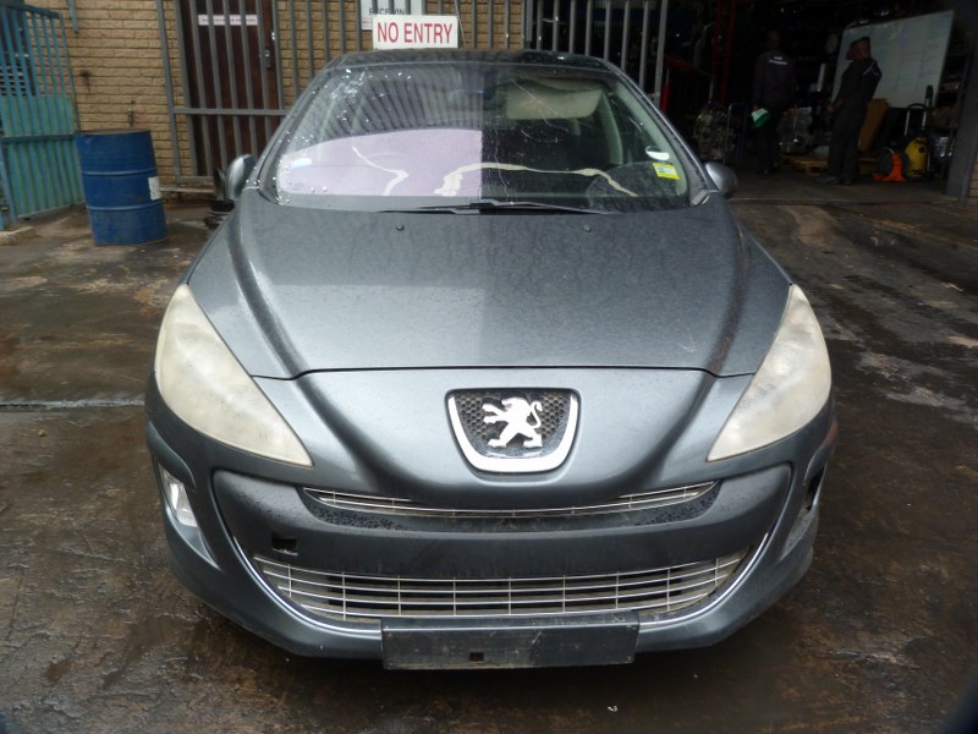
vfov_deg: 54.9
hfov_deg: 69.4
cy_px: 367
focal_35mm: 25
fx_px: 706
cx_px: 489
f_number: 2.8
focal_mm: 4.5
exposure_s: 1/60
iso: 125
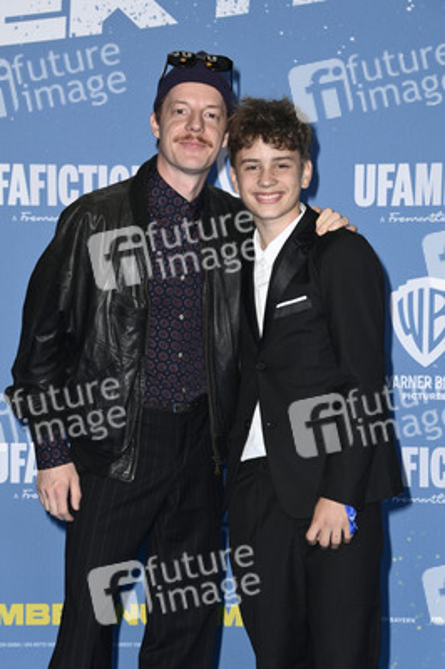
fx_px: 1820
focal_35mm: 98
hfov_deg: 13.9
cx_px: 222
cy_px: 334
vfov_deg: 20.8
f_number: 6.3
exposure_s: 1/250
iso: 1000
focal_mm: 98
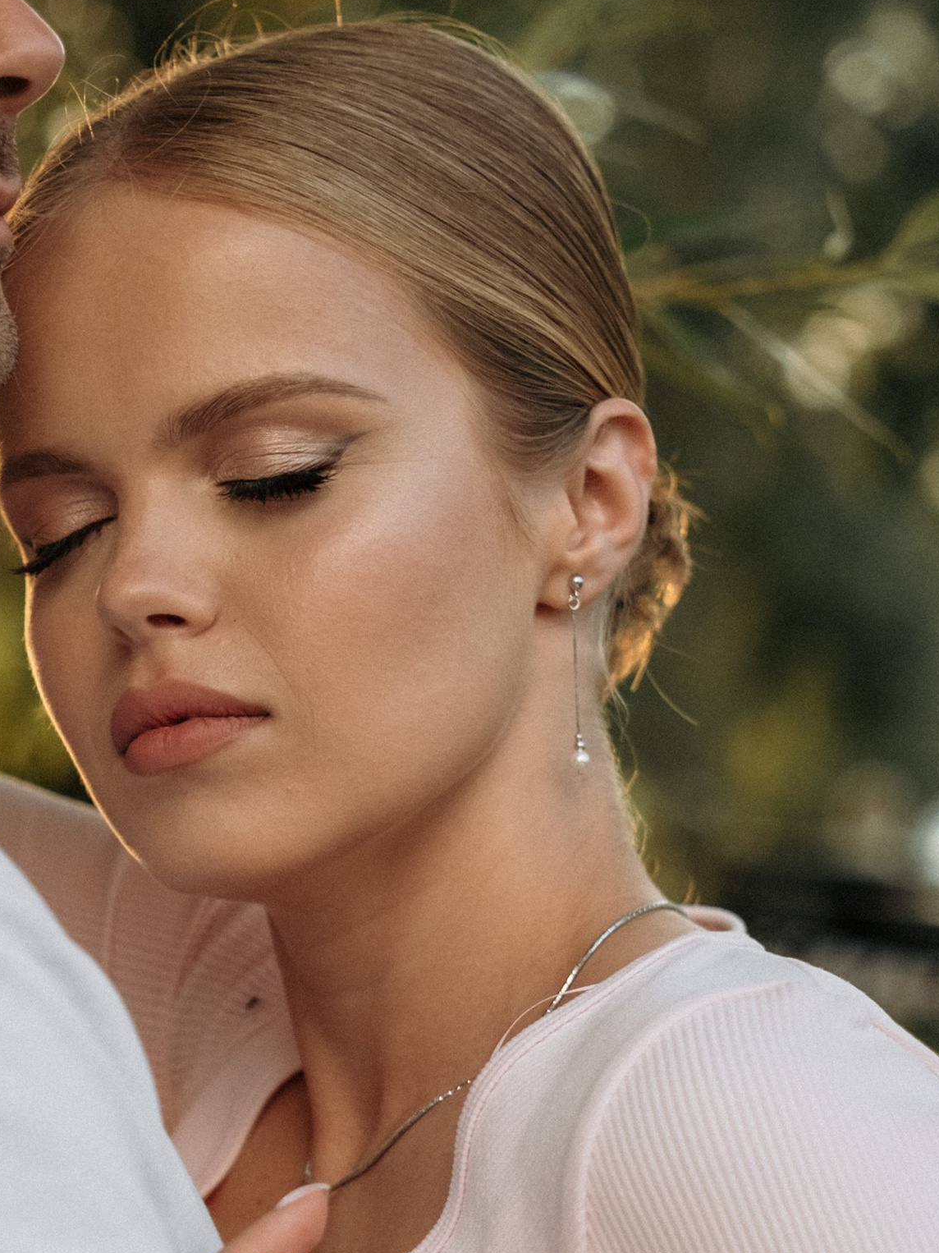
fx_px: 4378
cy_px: 1026
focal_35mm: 121
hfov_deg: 12.1
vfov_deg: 16.2
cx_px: 30
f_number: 2
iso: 500
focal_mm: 33
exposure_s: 1/1600
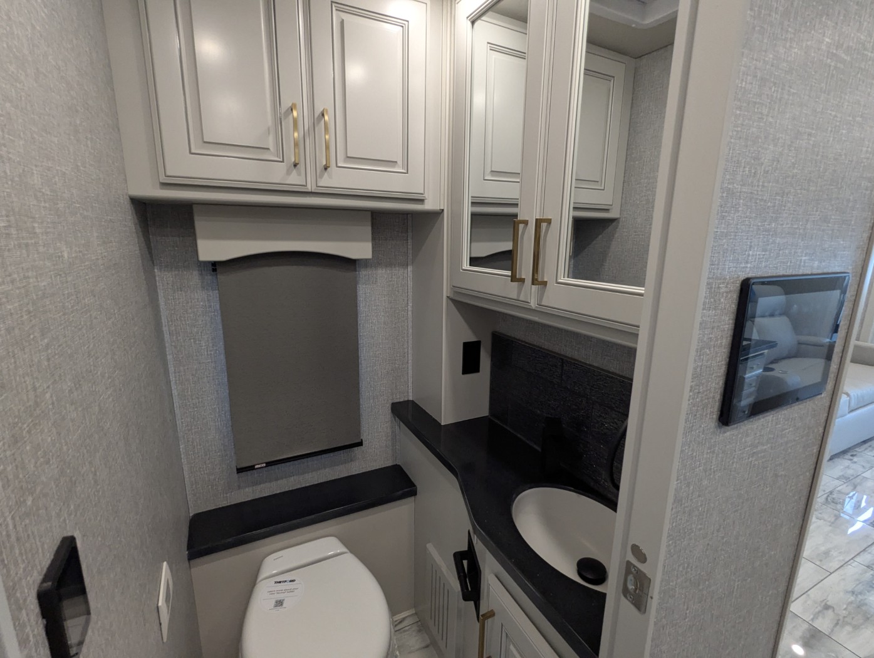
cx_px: 437
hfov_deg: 94.4
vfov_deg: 78.2
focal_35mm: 16
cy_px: 329
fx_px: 404
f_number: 2.2
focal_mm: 2.35
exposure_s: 1/103
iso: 301
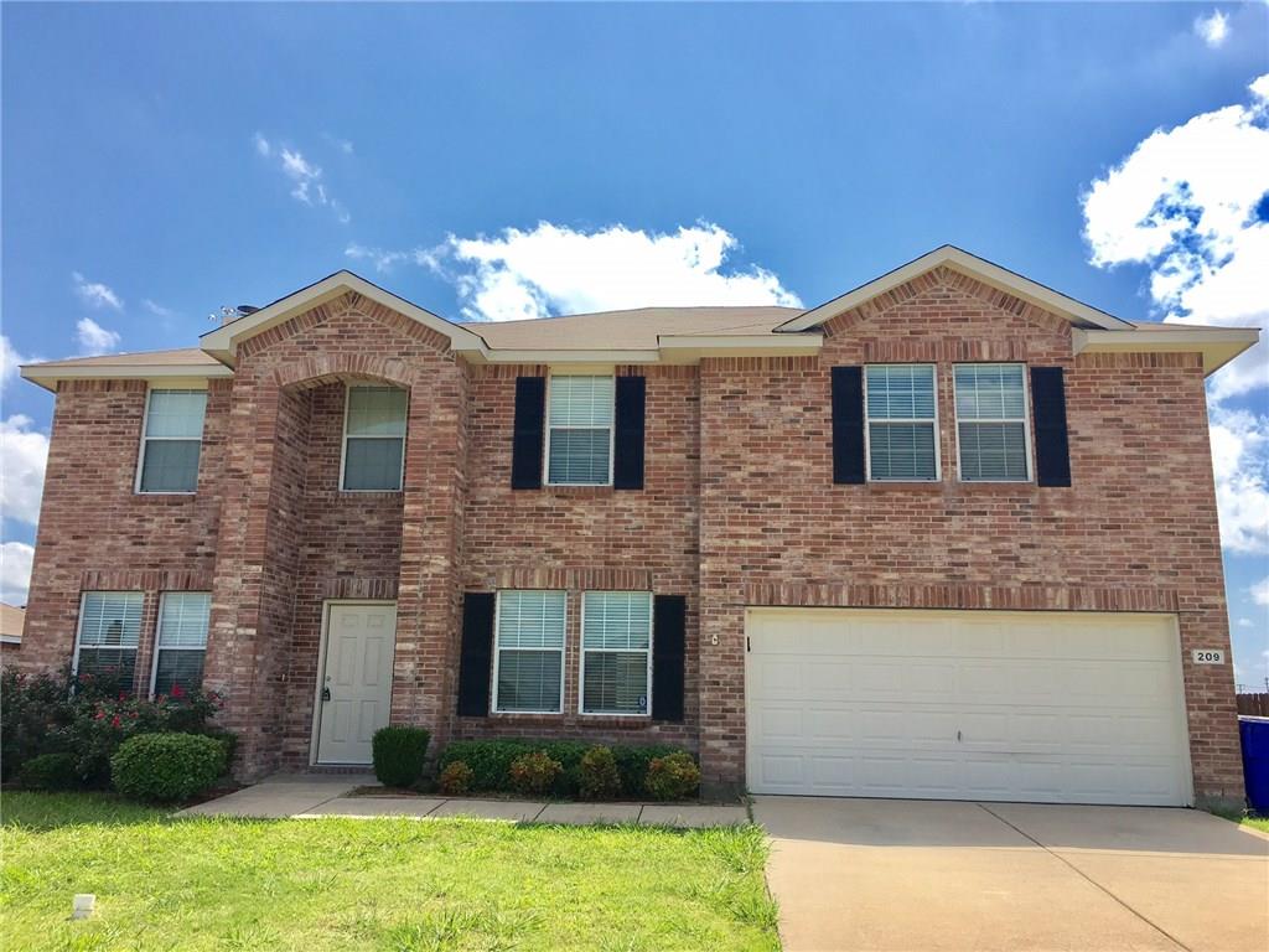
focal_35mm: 29
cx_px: 634
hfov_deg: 61.7
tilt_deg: +12.6
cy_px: 476
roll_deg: -1.1
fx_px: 1063
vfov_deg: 48.2
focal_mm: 4.15
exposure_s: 1/1350
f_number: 2.2
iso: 25
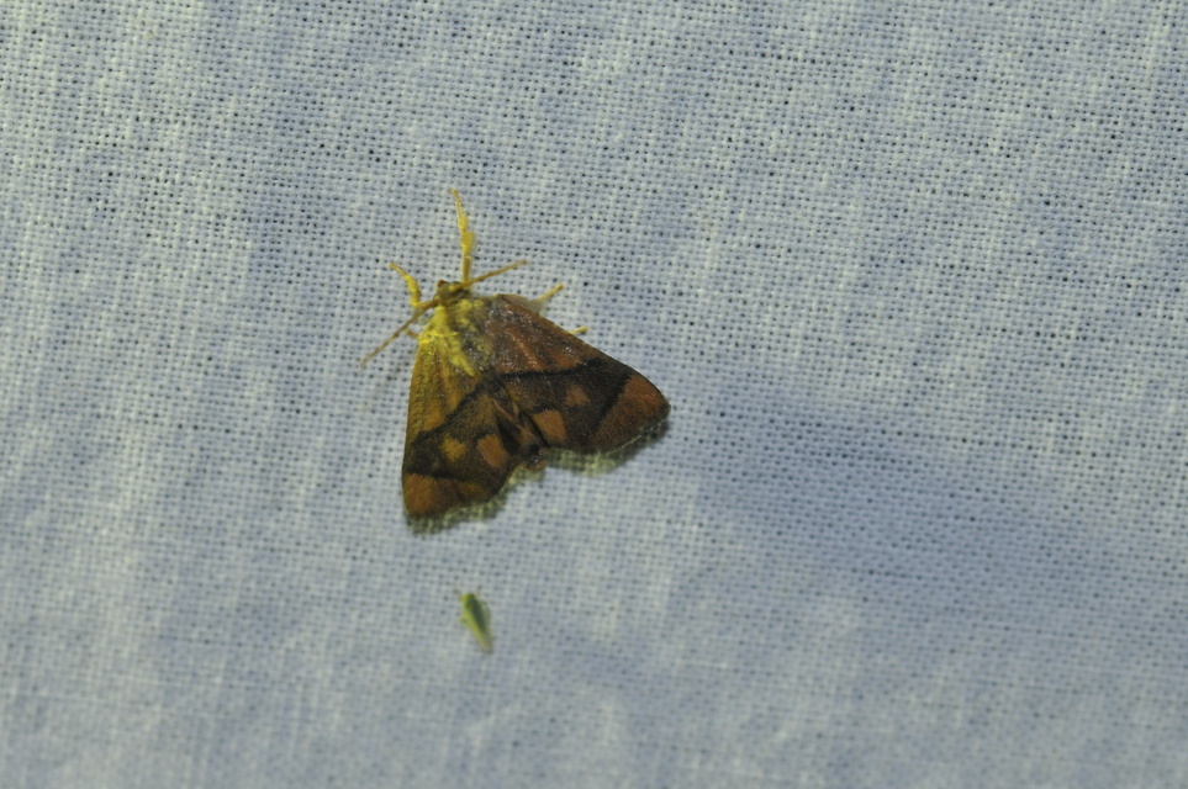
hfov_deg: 13.1
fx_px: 5192
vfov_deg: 8.7
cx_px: 594
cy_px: 394
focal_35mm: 158
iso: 800
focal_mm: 105
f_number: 10
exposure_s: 1/60
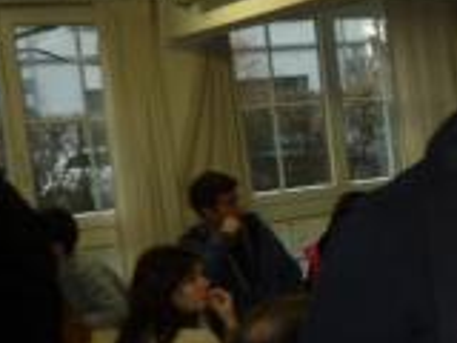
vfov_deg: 18.9
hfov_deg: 22.0
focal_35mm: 78
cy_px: 196
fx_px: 1030
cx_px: 623
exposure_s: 1/30
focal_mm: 4.1
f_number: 3.3
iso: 125
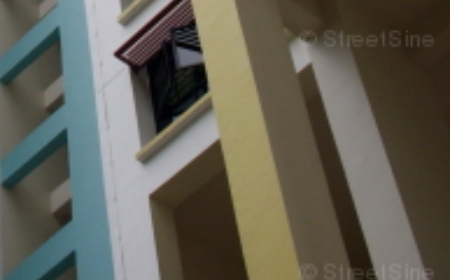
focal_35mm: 112
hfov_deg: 18.2
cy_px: -191
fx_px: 1372
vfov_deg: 11.0
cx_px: 7
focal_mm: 6.2
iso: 80
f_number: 5.6
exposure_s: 1/160
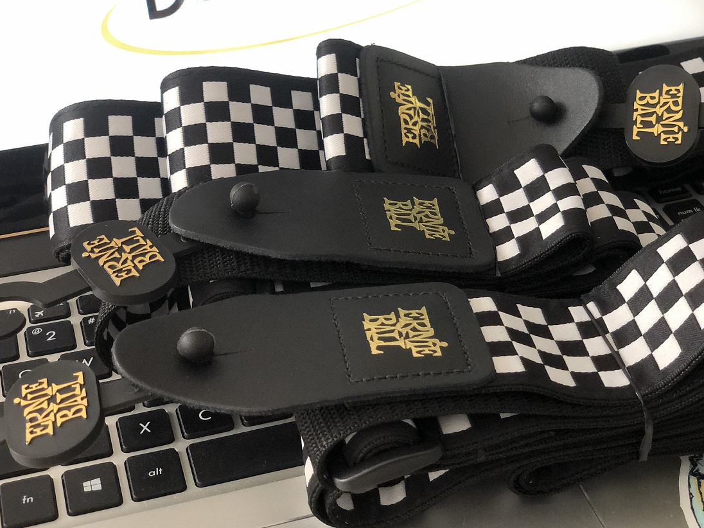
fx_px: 1363
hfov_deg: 28.9
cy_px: 246
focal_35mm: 67
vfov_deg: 21.9
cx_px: 403
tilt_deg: -35.1
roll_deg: +1.7
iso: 125
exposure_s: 1/30
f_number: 2.4
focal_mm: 6
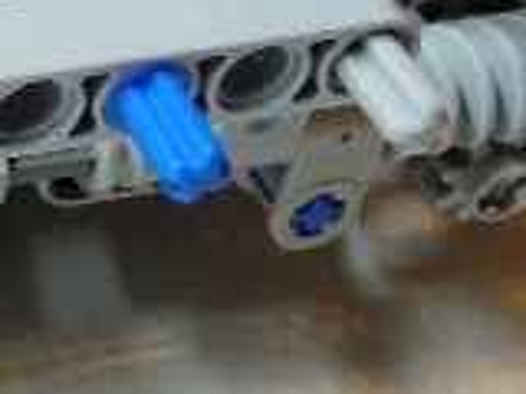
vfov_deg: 11.0
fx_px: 2051
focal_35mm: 135
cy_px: 138
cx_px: -473
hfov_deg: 13.0
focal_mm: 4.8
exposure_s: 1/30
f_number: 2.8
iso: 250
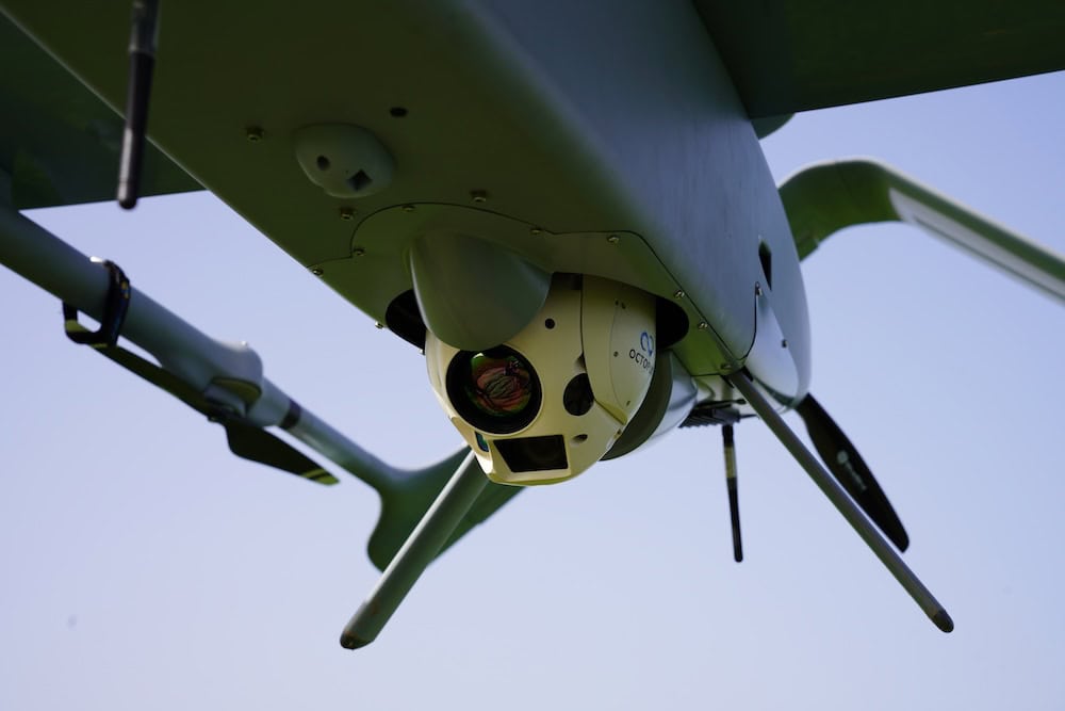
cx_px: 532
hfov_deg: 29.9
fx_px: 1994
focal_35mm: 67
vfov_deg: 20.2
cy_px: 356
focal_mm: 67.4
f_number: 9
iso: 100
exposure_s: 1/160
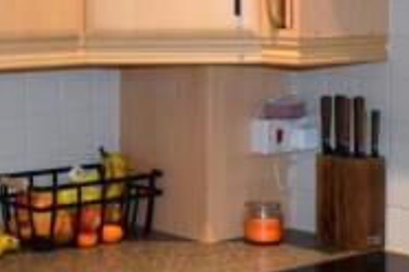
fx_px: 1079
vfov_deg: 14.2
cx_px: 173
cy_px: 16
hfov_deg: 21.4
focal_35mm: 95
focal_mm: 18
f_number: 4.5
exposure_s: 1/80
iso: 800
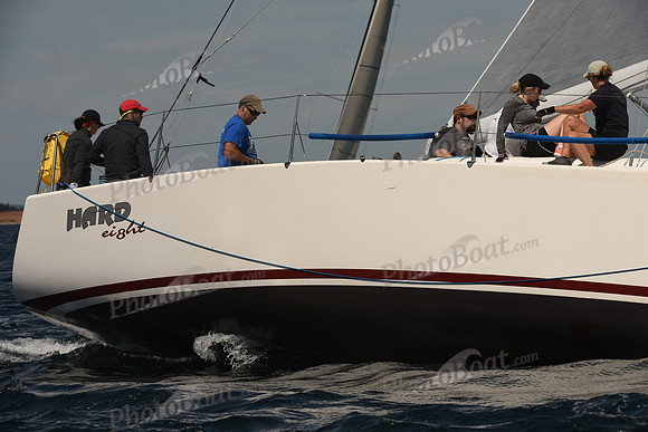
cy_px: 216
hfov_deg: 9.8
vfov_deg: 6.5
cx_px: 324
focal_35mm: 210
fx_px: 3781
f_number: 10
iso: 250
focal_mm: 210
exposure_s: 1/1000
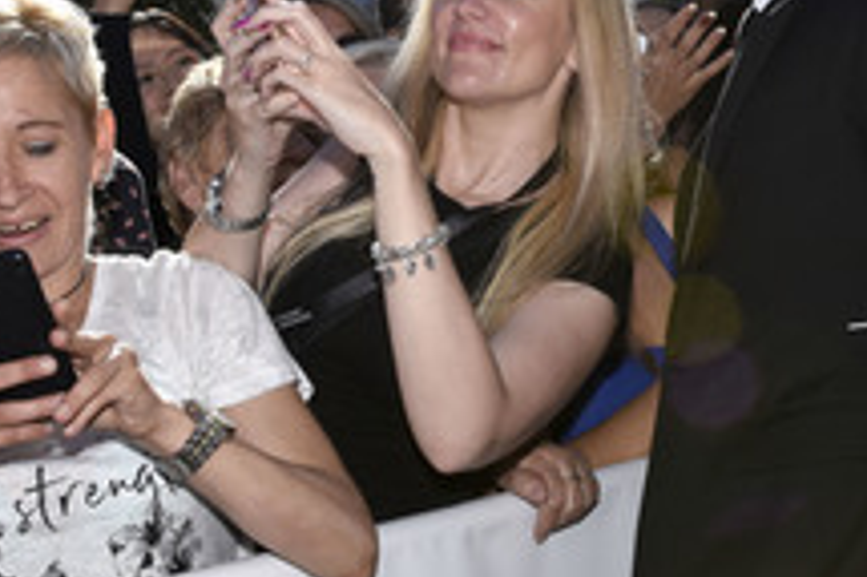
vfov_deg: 21.5
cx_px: 329
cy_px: 230
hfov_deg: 31.8
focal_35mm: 63
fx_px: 1516
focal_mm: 20
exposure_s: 1/1600
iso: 320
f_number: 6.3
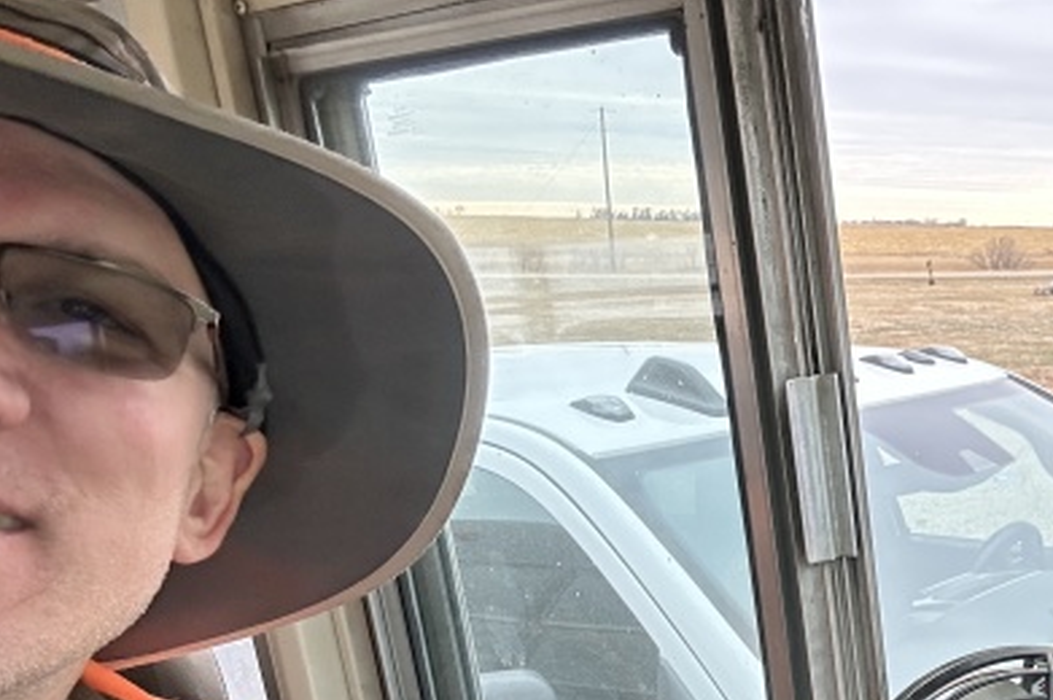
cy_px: 676
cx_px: 988
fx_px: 1432
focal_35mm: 49
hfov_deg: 37.2
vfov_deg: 26.2
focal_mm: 2.69
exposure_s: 1/121
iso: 64
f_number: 1.9
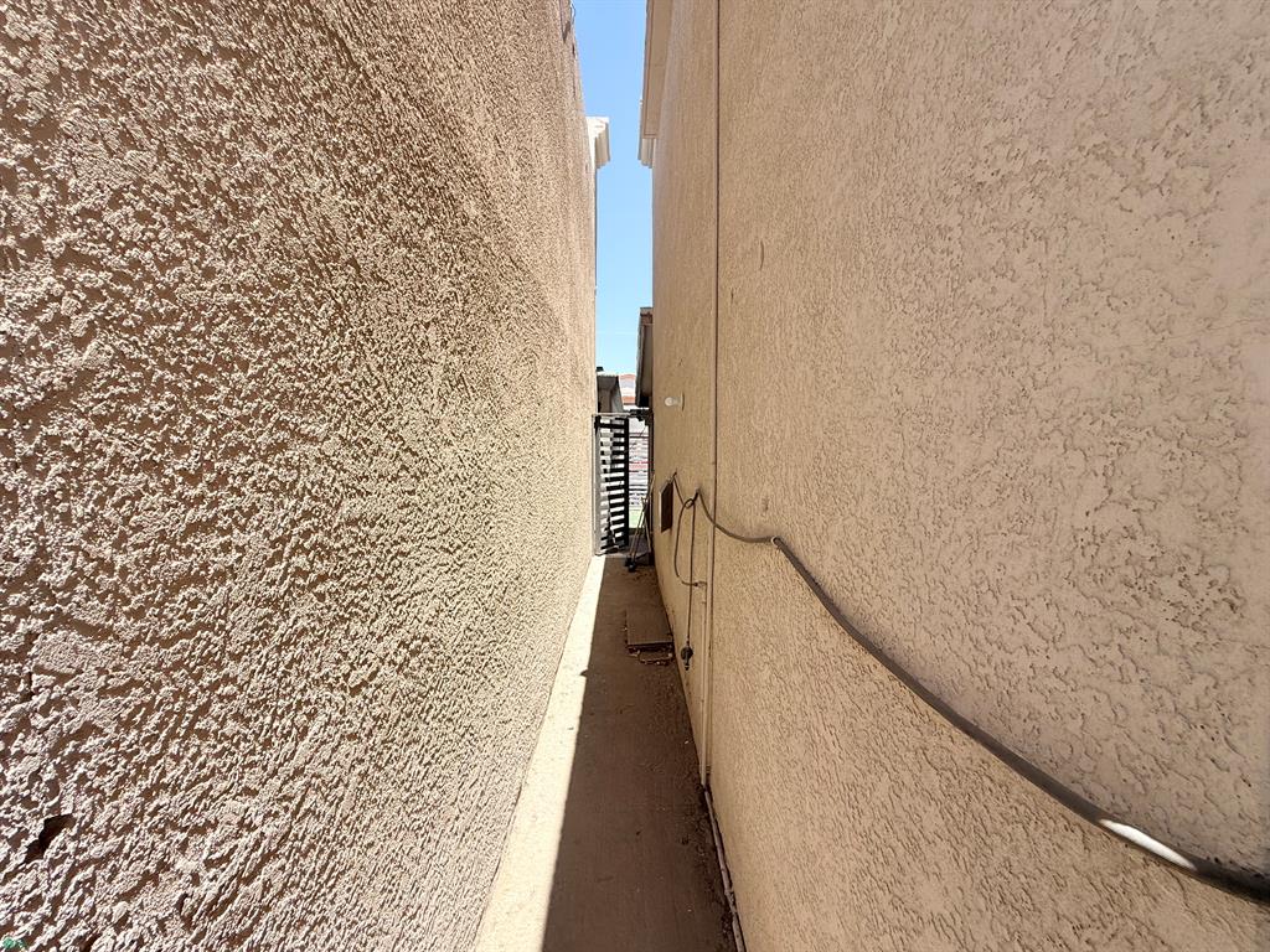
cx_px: 635
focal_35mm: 14
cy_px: 476
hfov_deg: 102.1
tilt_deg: -2.7
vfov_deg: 85.7
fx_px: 514
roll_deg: -0.1
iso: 50
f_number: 2.2
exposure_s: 1/1235
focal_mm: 2.22
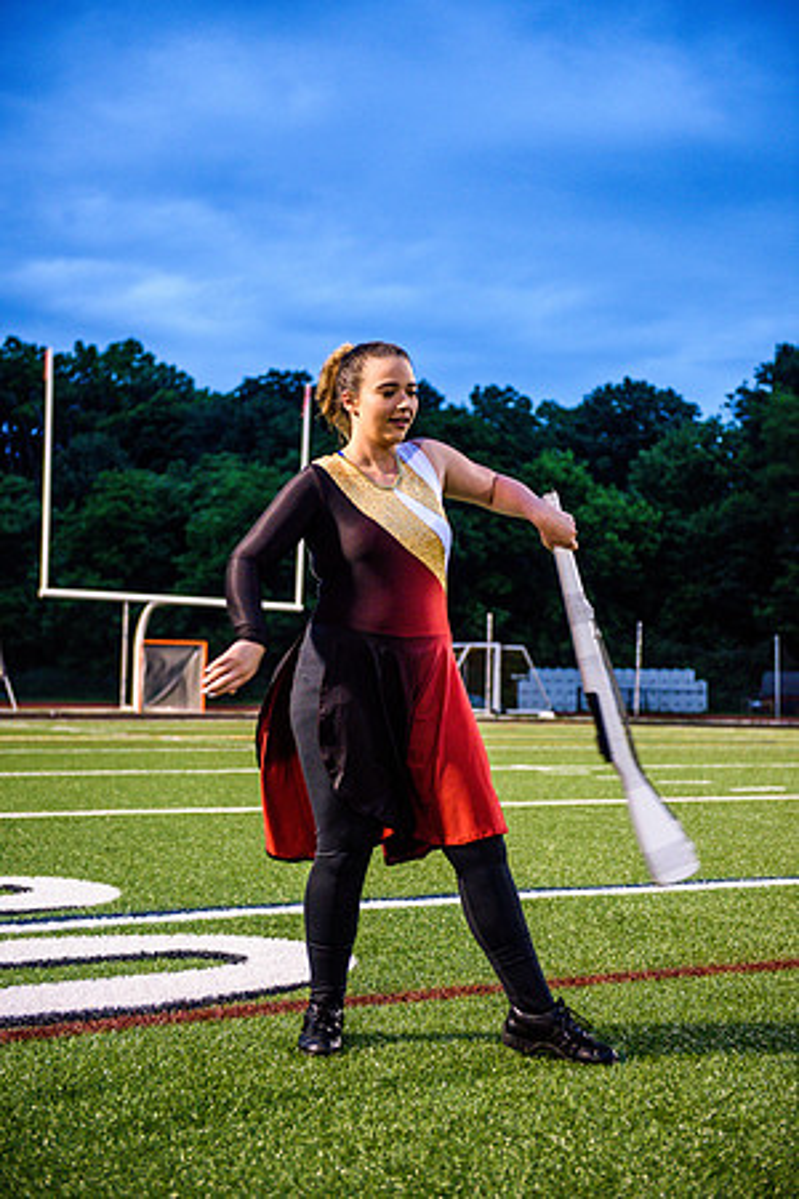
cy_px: 600
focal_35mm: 55
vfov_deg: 36.2
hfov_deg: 24.6
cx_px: 400
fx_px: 1831
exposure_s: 1/250
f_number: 3.2
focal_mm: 55
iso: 1600
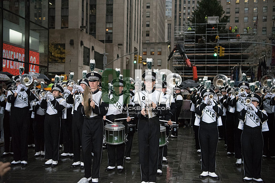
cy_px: 92
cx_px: 138
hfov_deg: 44.5
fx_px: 336
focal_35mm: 44
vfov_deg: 30.5
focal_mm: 44
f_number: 2.8
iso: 10000
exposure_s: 1/4000
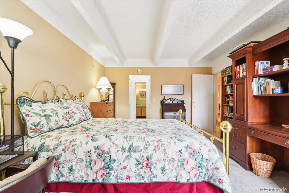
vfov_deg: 77.3
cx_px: 144
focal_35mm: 15
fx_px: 120
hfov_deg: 100.4
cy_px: 96
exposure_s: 1/8
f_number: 8
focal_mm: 10
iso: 800
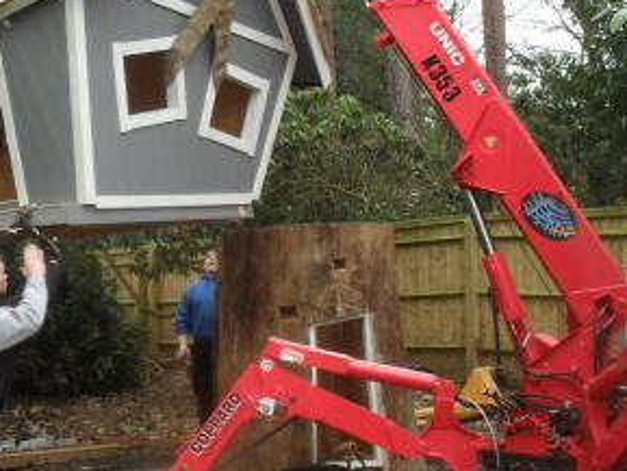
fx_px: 1123
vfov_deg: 23.6
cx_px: 204
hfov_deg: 30.9
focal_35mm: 62
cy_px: 182
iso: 100
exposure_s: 1/45
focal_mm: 6.3
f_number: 3.2
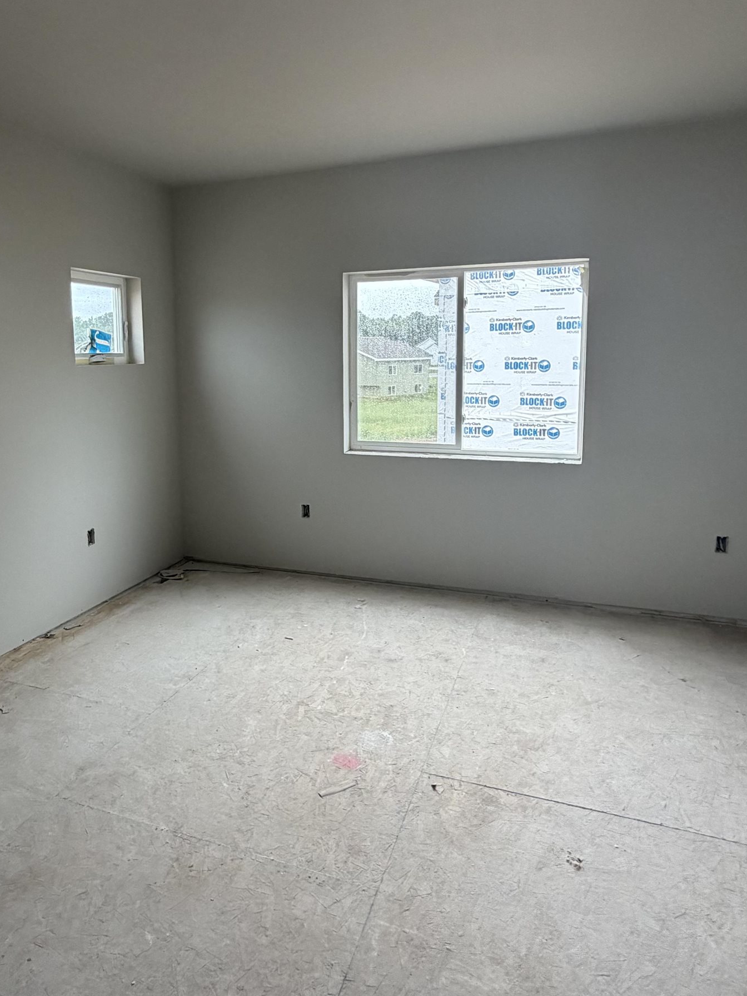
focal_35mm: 24
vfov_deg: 71.4
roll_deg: +1.1
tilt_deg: -7.5
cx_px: 307
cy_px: 441
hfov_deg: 56.5
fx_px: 691
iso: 200
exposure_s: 1/121
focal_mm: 2.22
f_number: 2.2
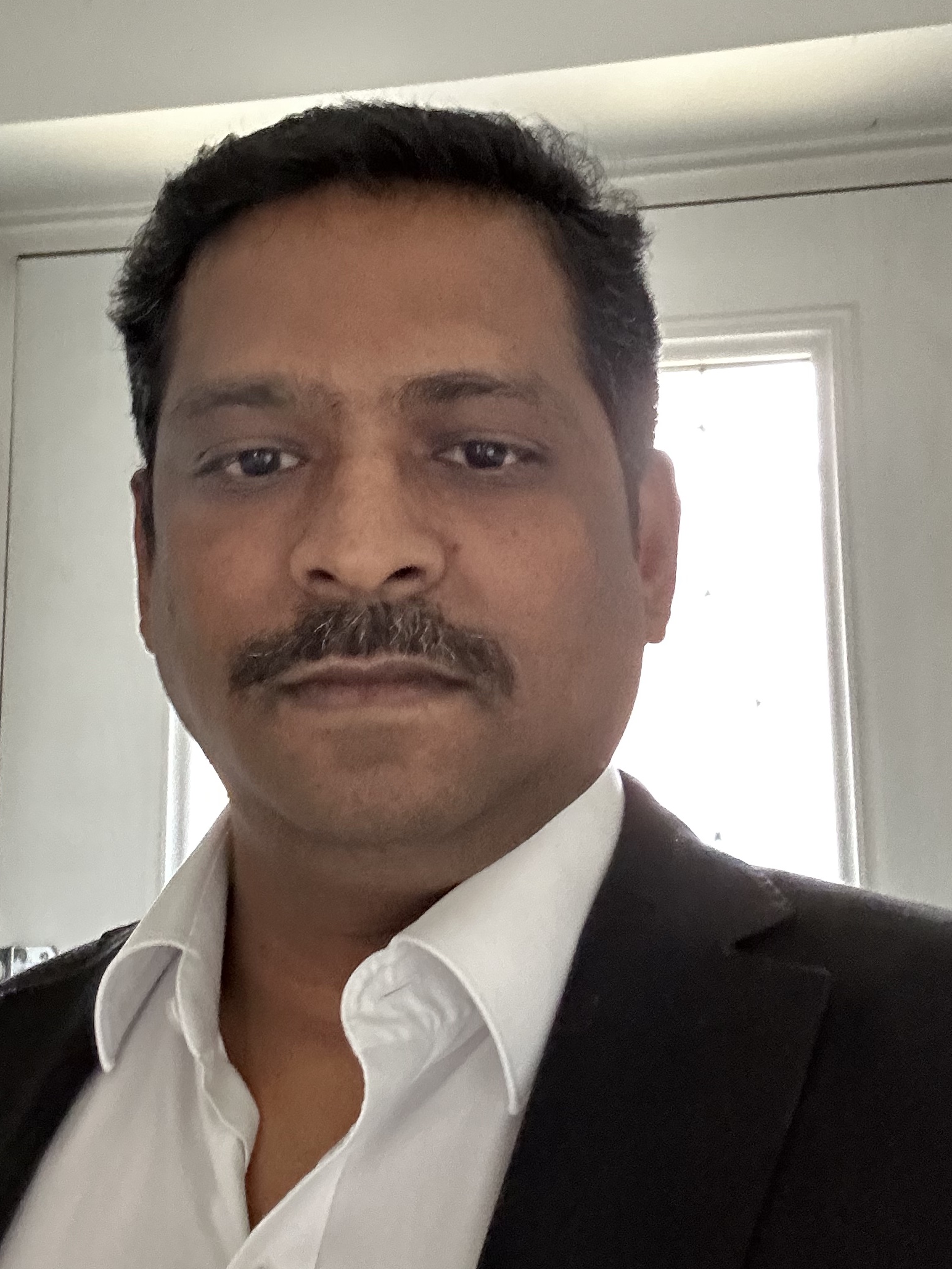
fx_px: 1650
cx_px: 475
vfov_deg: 41.7
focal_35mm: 45
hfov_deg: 32.2
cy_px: 462
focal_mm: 2.69
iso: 640
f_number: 1.9
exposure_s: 1/19
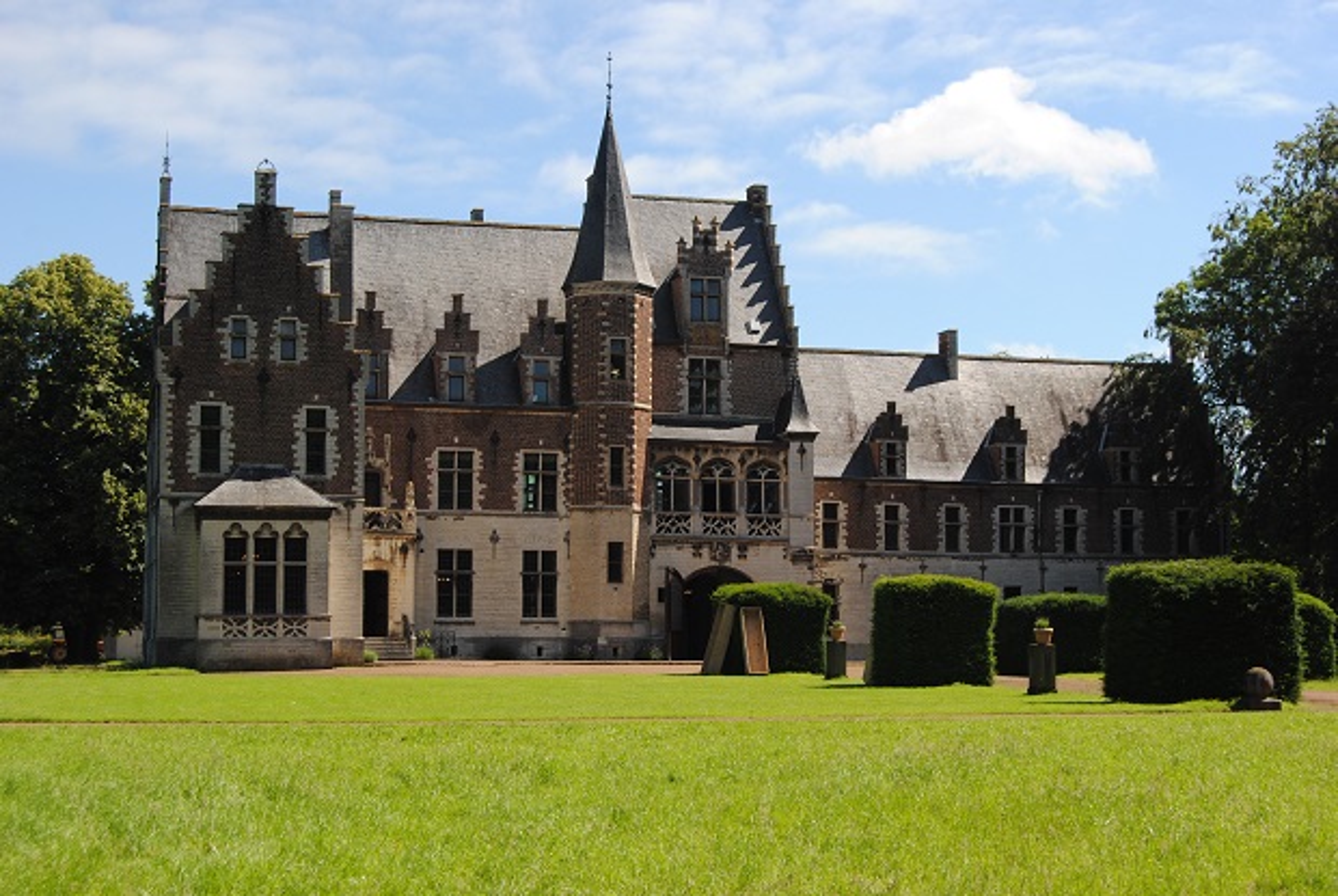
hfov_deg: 35.0
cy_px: 448
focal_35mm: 57
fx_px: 2121
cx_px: 669
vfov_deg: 23.8
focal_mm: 38
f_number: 8
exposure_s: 1/200
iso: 100
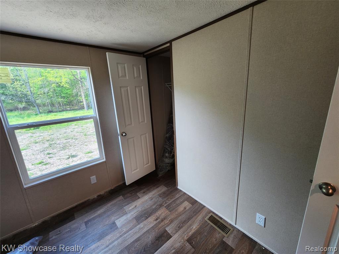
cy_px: 127
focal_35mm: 13
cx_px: 170
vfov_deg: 89.9
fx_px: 127
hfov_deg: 106.2
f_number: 2.2
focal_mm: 2.2
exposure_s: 1/60
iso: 125
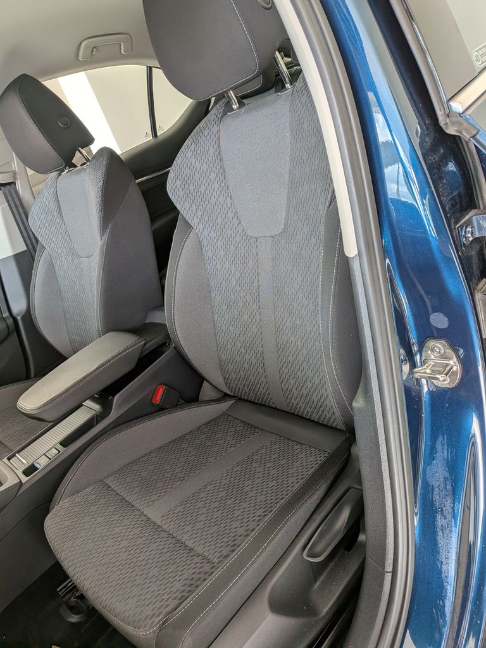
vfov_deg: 71.6
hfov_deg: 56.8
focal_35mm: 24
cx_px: 243
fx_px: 449
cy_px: 324
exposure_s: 1/100
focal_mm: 4.53
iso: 32
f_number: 1.7
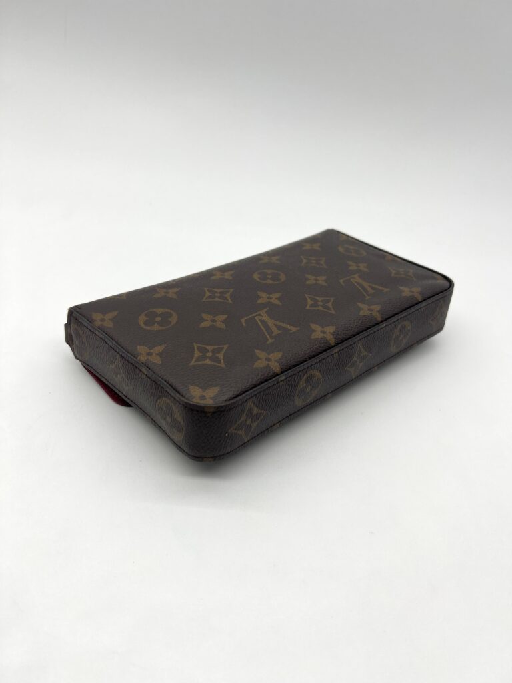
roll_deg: -8.1
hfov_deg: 53.1
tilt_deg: -35.1
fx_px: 513
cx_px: 256
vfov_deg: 67.3
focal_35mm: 26
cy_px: 342
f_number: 1.5
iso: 50
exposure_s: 1/374
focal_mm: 5.7
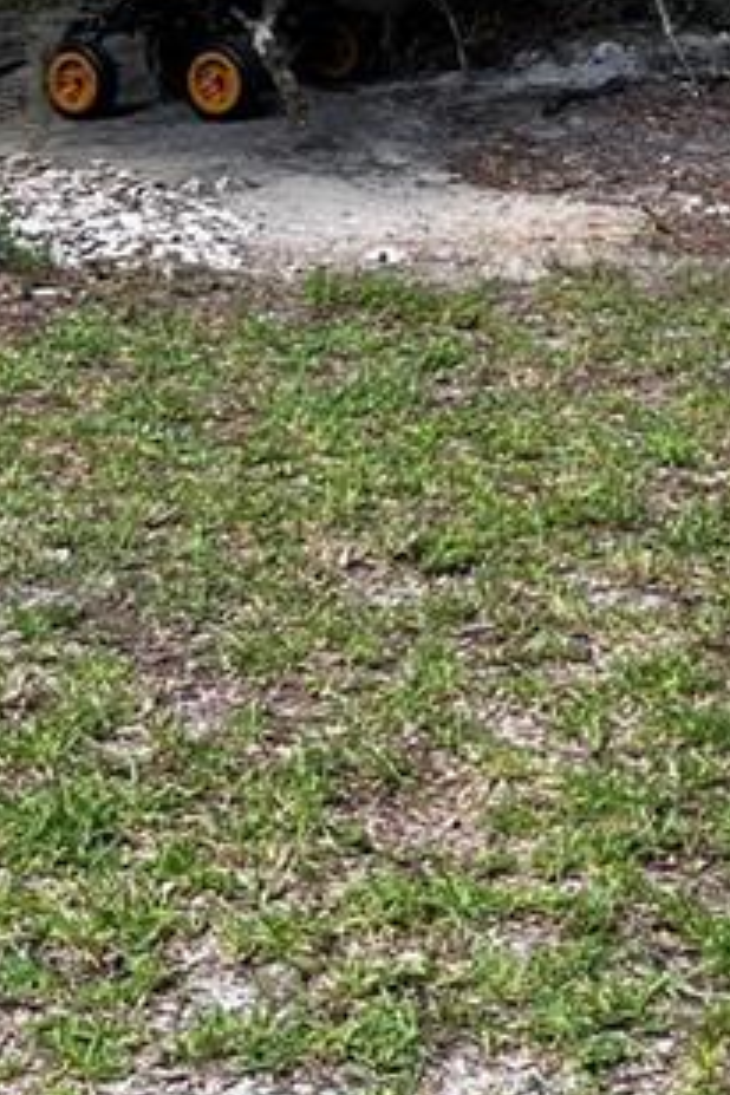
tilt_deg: -0.9
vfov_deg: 18.7
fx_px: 3194
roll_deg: -0.4
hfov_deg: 12.8
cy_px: -131
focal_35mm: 105
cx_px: 822
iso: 50
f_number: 1.6
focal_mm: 5.1
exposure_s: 1/569
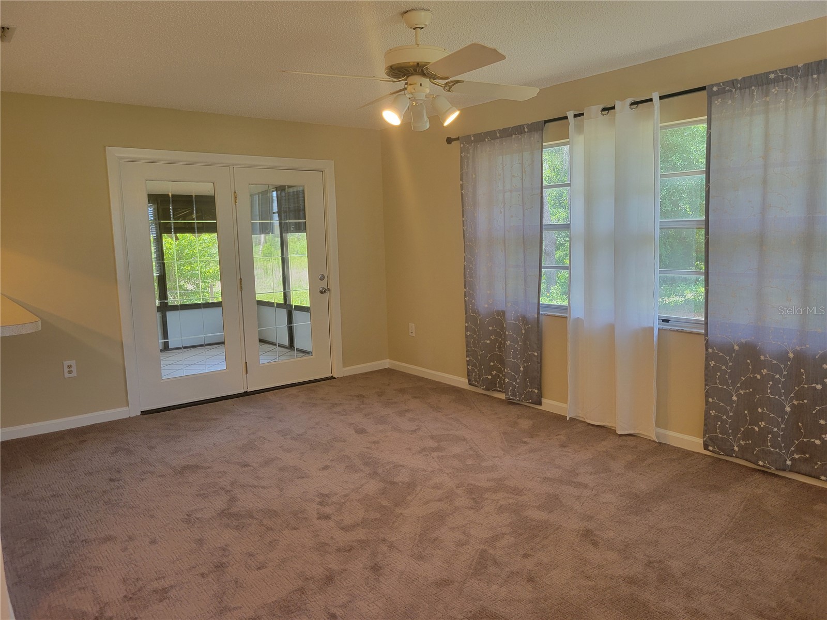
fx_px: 621
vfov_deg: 53.1
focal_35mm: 26
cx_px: 414
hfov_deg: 67.3
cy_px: 310
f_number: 1.8
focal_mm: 5.4
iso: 125
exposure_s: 1/120
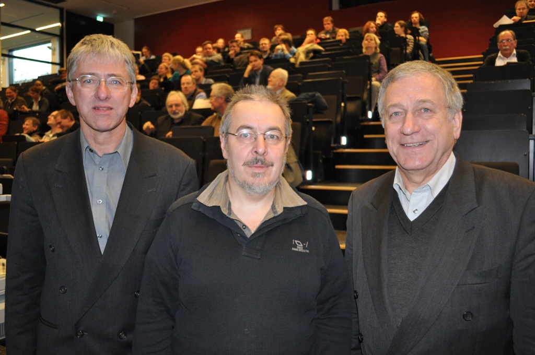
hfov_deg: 57.3
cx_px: 268
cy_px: 178
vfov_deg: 39.9
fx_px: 490
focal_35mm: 33
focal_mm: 22
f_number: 3.8
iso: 800
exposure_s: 1/60
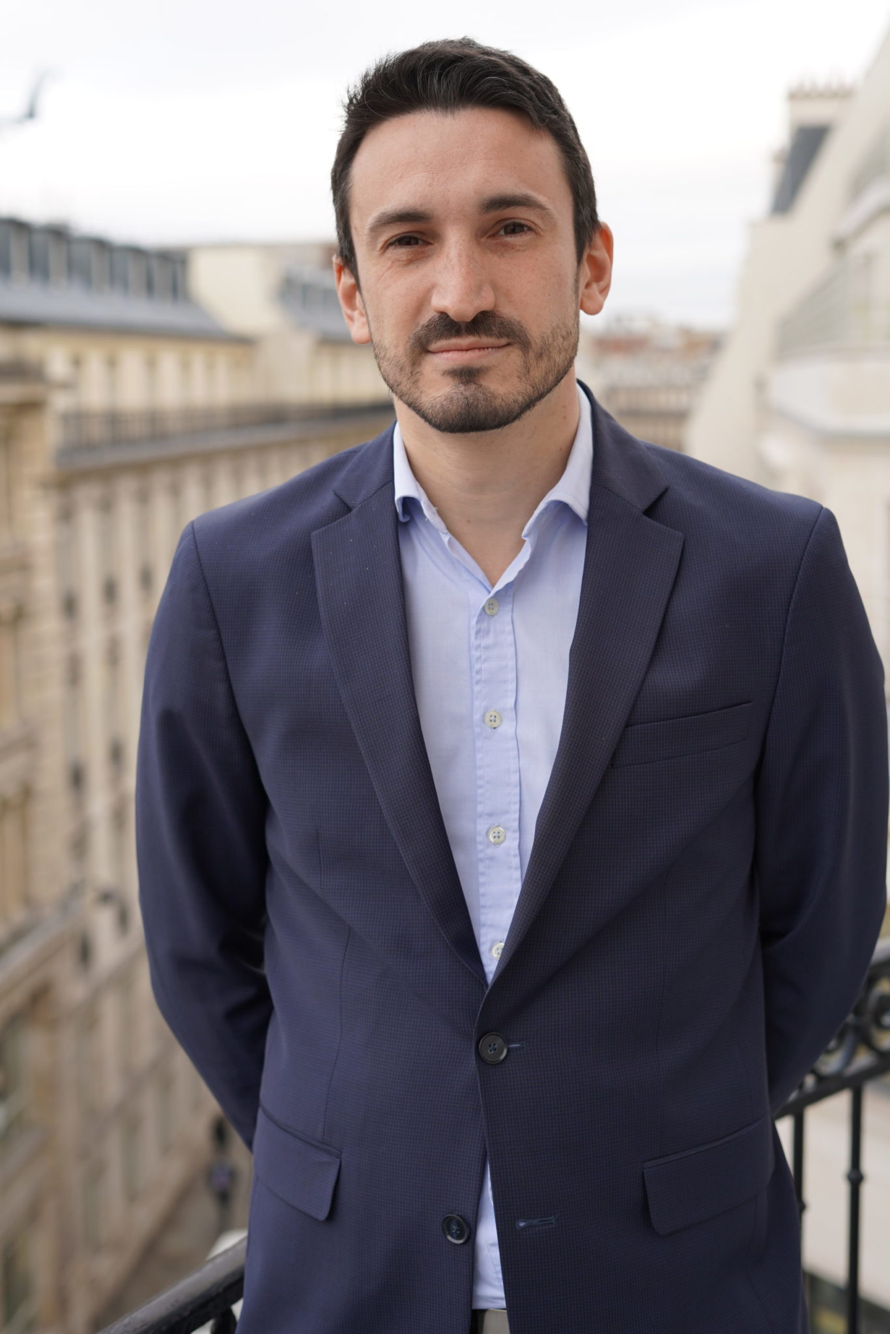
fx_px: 1853
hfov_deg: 27.0
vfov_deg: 39.6
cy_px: 667
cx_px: 445
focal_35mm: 50
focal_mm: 50
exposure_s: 1/160
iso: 160
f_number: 4
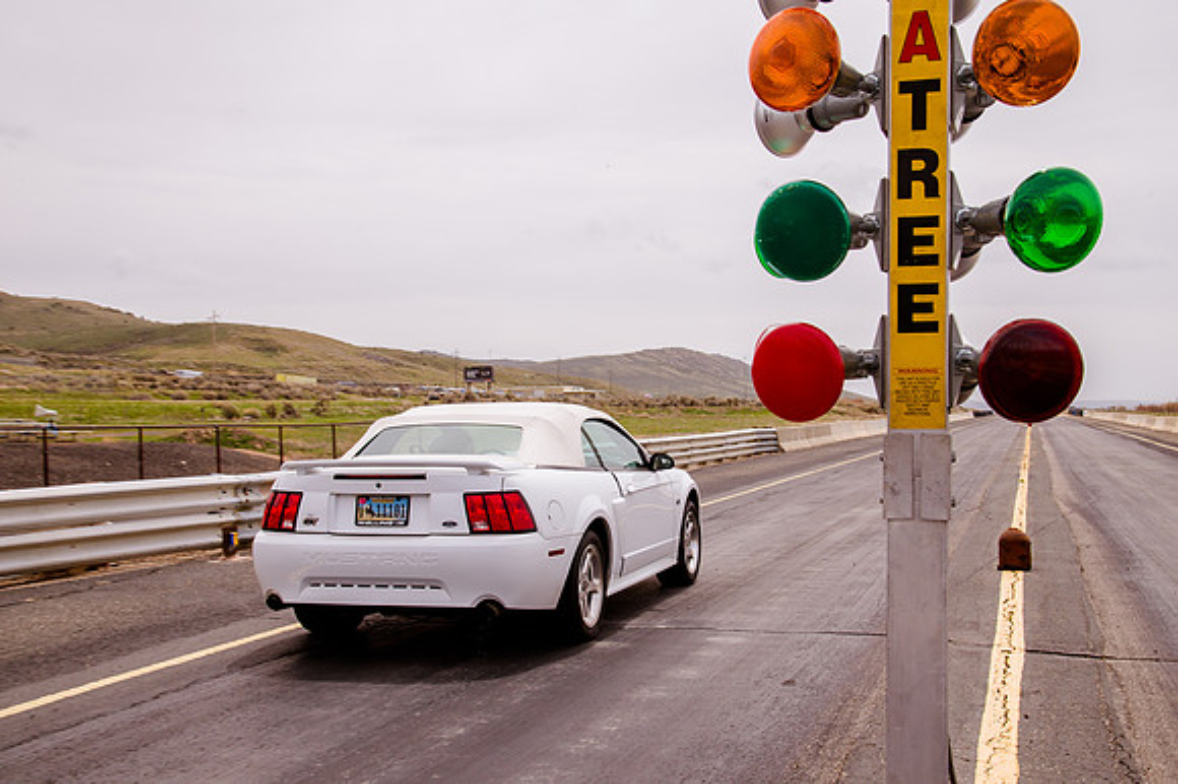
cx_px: 601
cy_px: 422
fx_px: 1380
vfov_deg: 31.7
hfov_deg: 46.2
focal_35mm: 42
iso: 200
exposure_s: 1/320
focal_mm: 38
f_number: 13
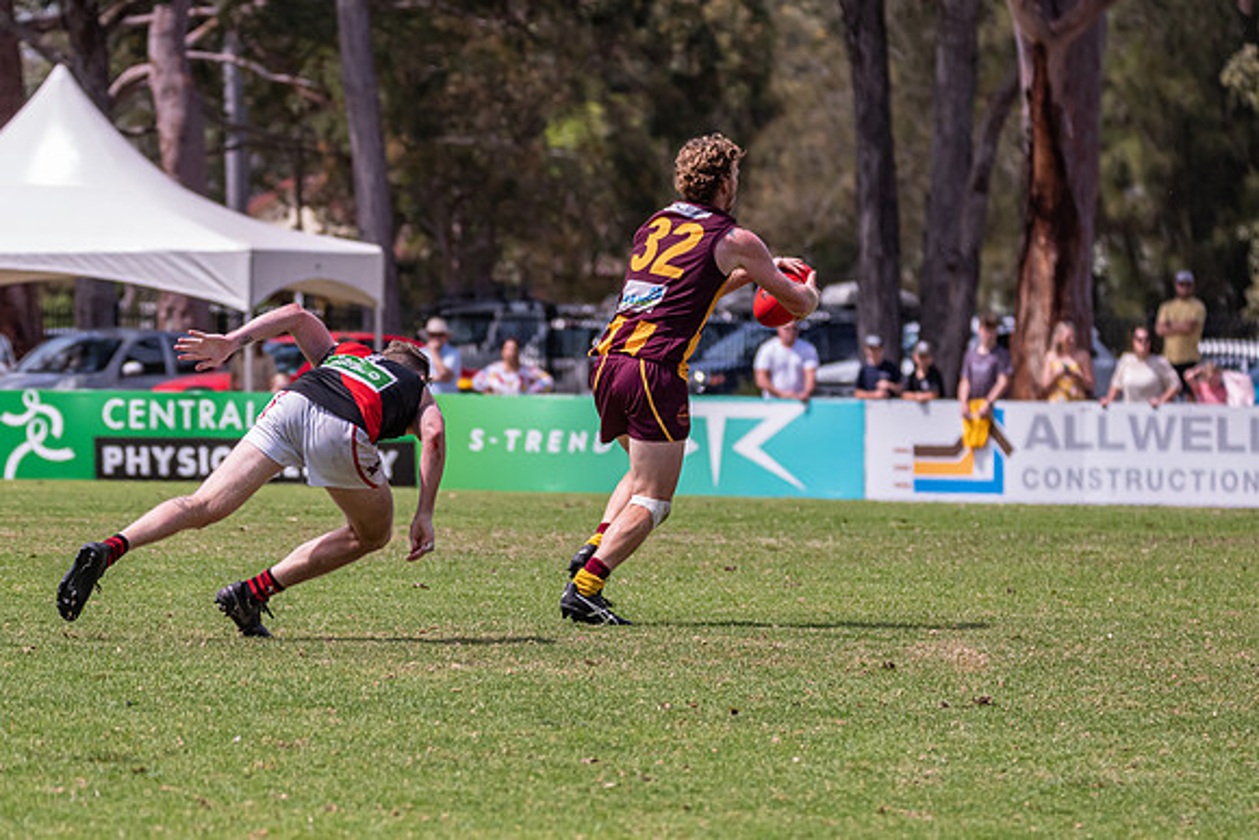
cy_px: 647
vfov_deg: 4.2
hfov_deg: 6.3
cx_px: 501
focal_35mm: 326
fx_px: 11393
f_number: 6.3
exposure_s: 1/3200
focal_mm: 210
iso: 800
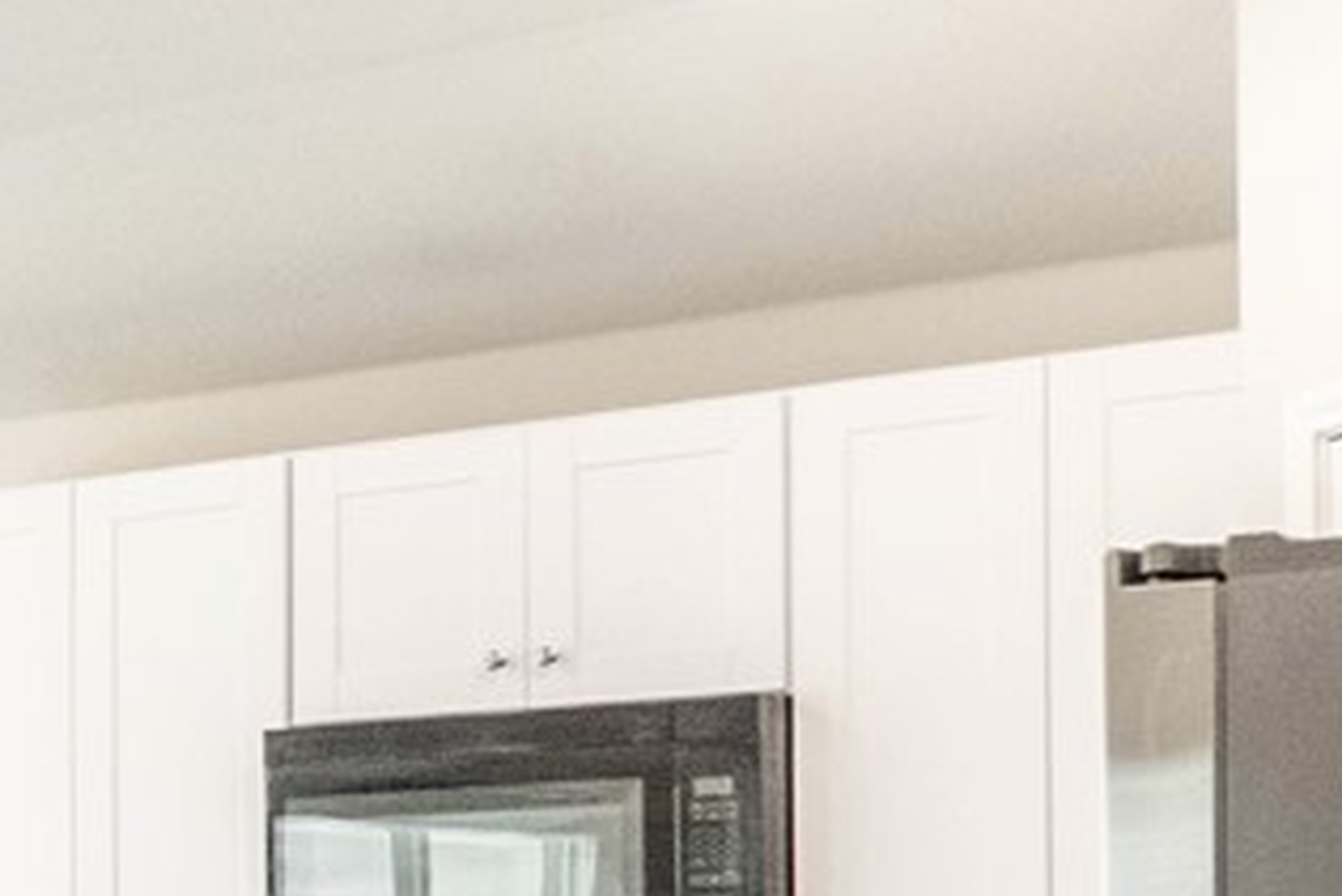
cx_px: -1648
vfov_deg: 13.1
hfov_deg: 14.7
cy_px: 985
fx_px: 3841
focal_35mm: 103
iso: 400
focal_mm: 10
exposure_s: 1/50
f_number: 4
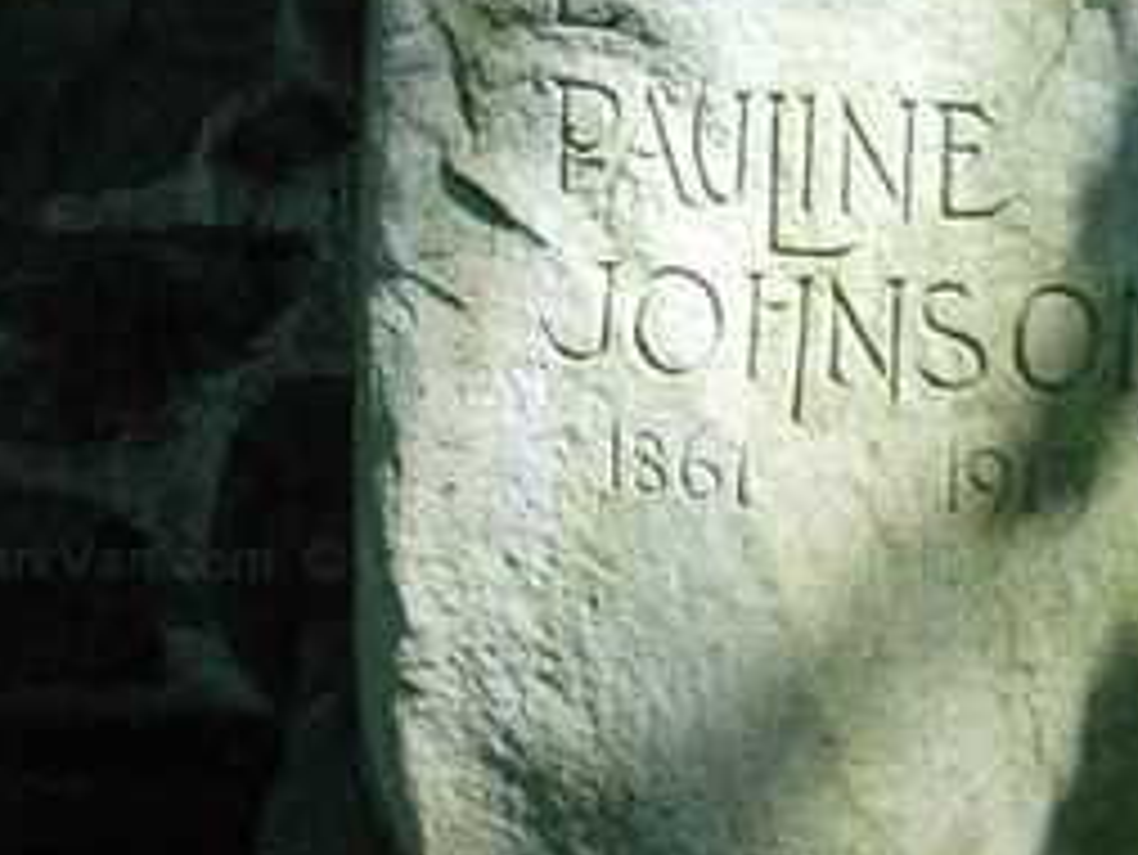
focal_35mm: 72
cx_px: 706
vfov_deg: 20.2
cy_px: 171
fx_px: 2368
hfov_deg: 26.9
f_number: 2.9
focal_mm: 6.3
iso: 50
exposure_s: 1/40.3
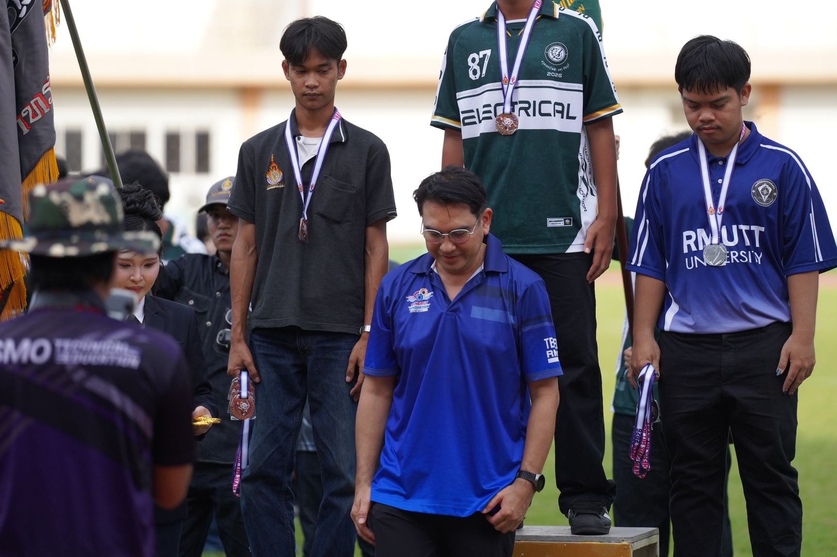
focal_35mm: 243
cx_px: 455
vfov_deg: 5.7
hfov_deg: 8.5
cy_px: 219
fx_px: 5648
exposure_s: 1/2500
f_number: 2.8
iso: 500
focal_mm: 200
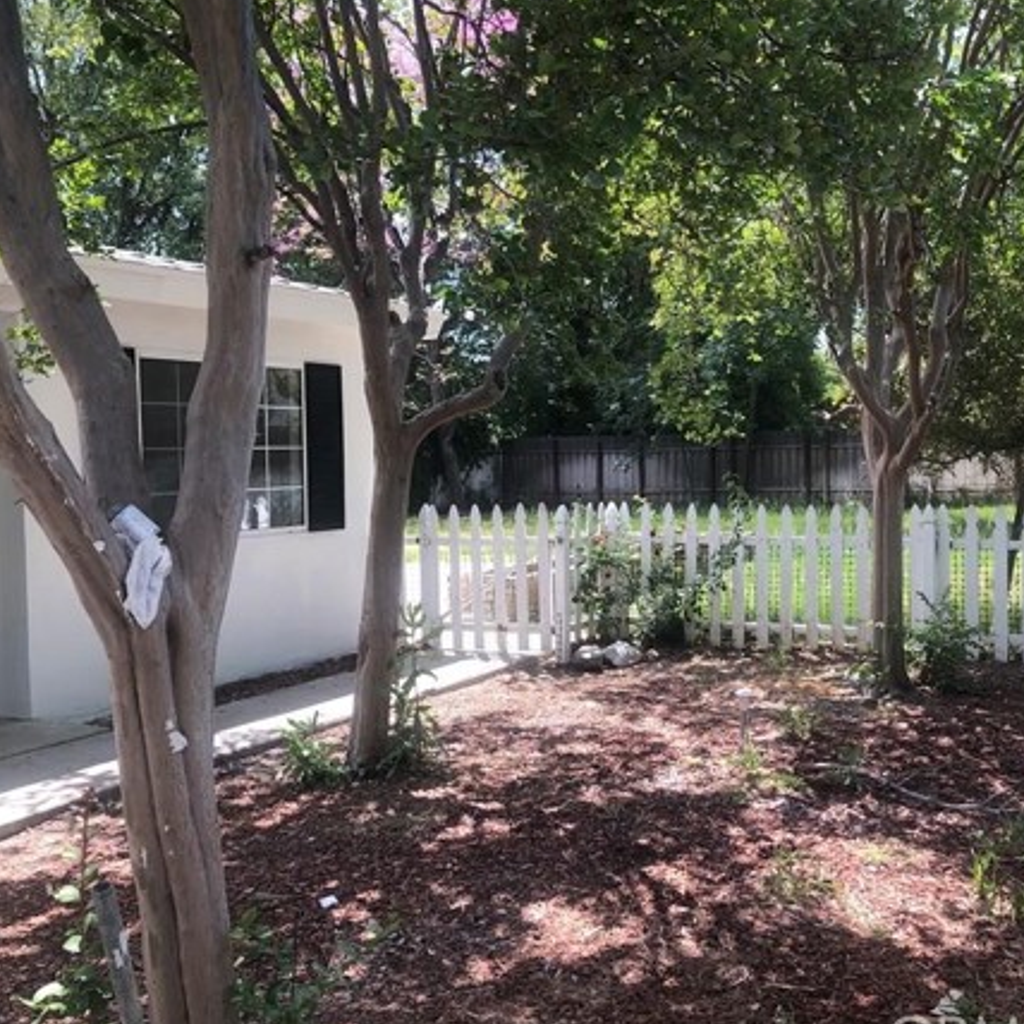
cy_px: 498
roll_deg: +1.3
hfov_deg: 44.3
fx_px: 1238
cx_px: 682
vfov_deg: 44.9
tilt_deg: -3.8
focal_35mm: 37
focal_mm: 3.99
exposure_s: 1/312
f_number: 1.8
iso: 20
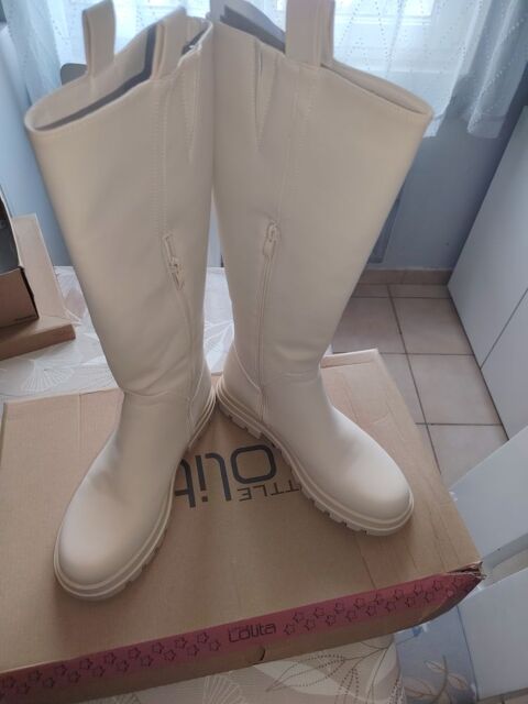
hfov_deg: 56.8
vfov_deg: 71.6
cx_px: 264
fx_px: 488
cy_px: 352
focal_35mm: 24
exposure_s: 1/25
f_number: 1.75
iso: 347
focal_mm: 5.25
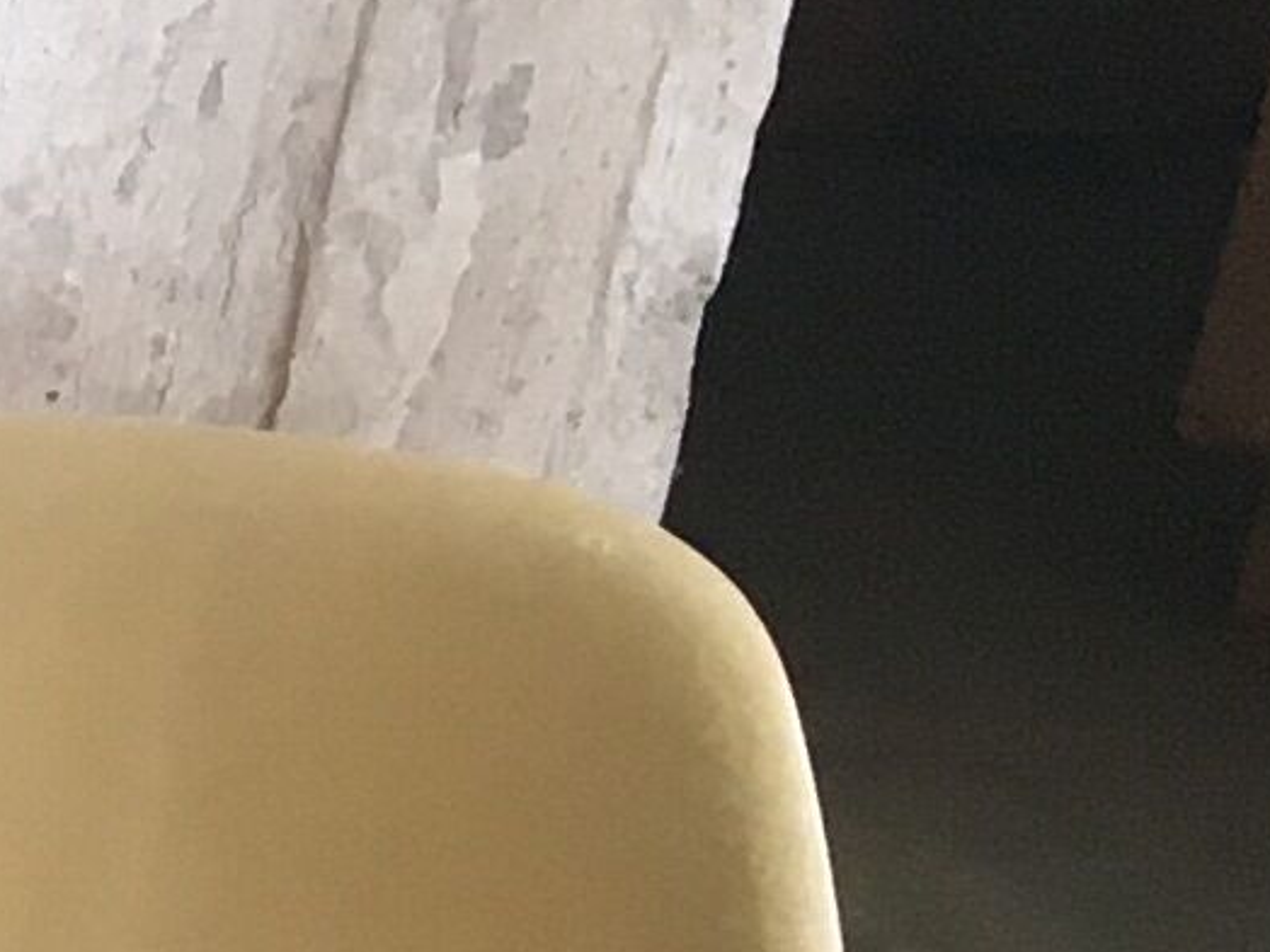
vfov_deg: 6.5
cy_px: 1747
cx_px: -3272
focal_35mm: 223
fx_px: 8181
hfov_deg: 7.2
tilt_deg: -26.5
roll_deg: -1.1
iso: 32
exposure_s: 1/33
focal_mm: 4.15
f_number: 2.2
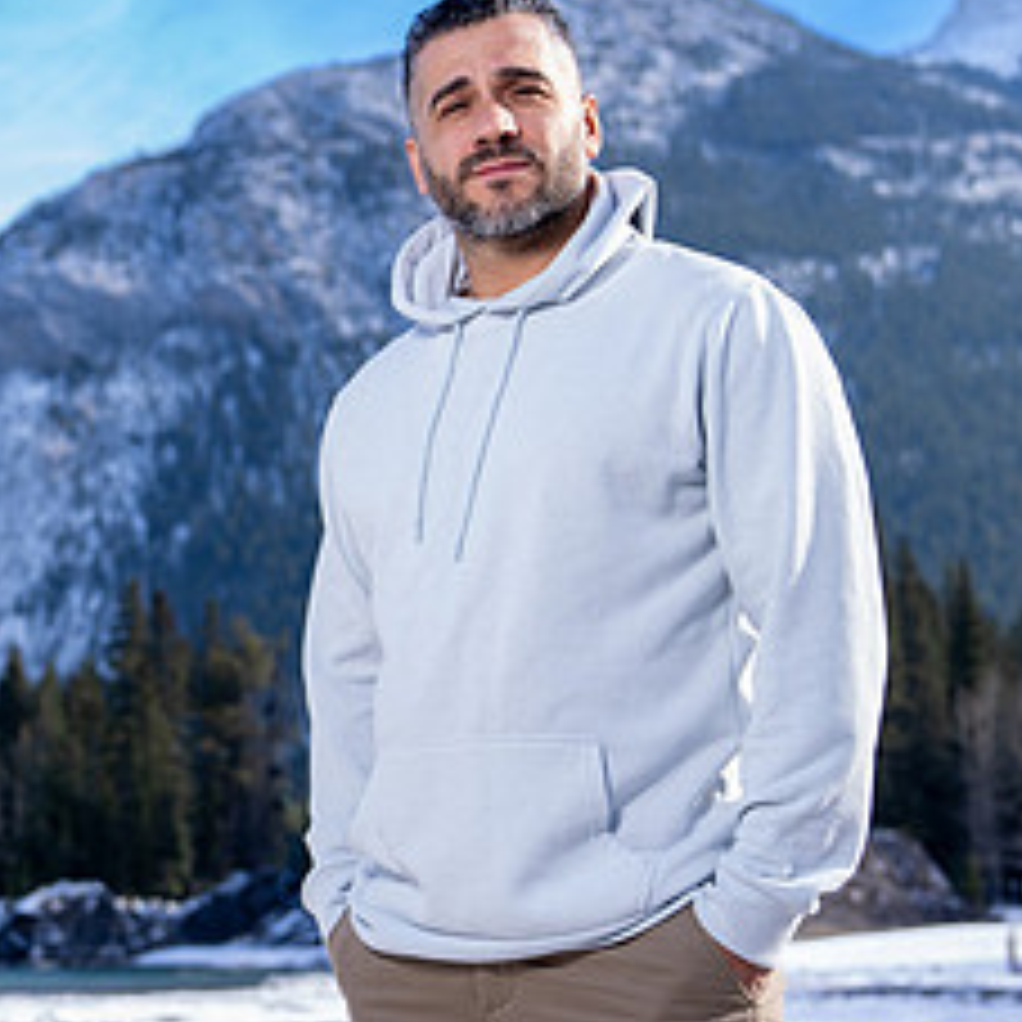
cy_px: 669
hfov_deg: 22.2
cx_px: -77
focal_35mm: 74
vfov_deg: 23.3
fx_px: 2472
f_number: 2.8
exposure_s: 1/400
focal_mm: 34
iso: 50
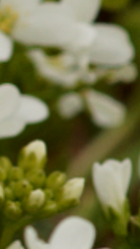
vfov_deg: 1.8
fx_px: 7948
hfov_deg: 1.0
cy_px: 85
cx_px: -530
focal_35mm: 1207
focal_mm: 100
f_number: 6.3
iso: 200
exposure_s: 1/160
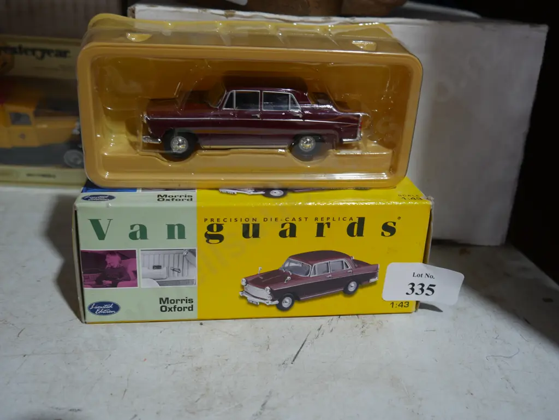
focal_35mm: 38
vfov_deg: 37.8
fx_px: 614
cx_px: 280
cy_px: 210
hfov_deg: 49.0
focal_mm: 19
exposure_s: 1/60
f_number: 4.1
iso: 200
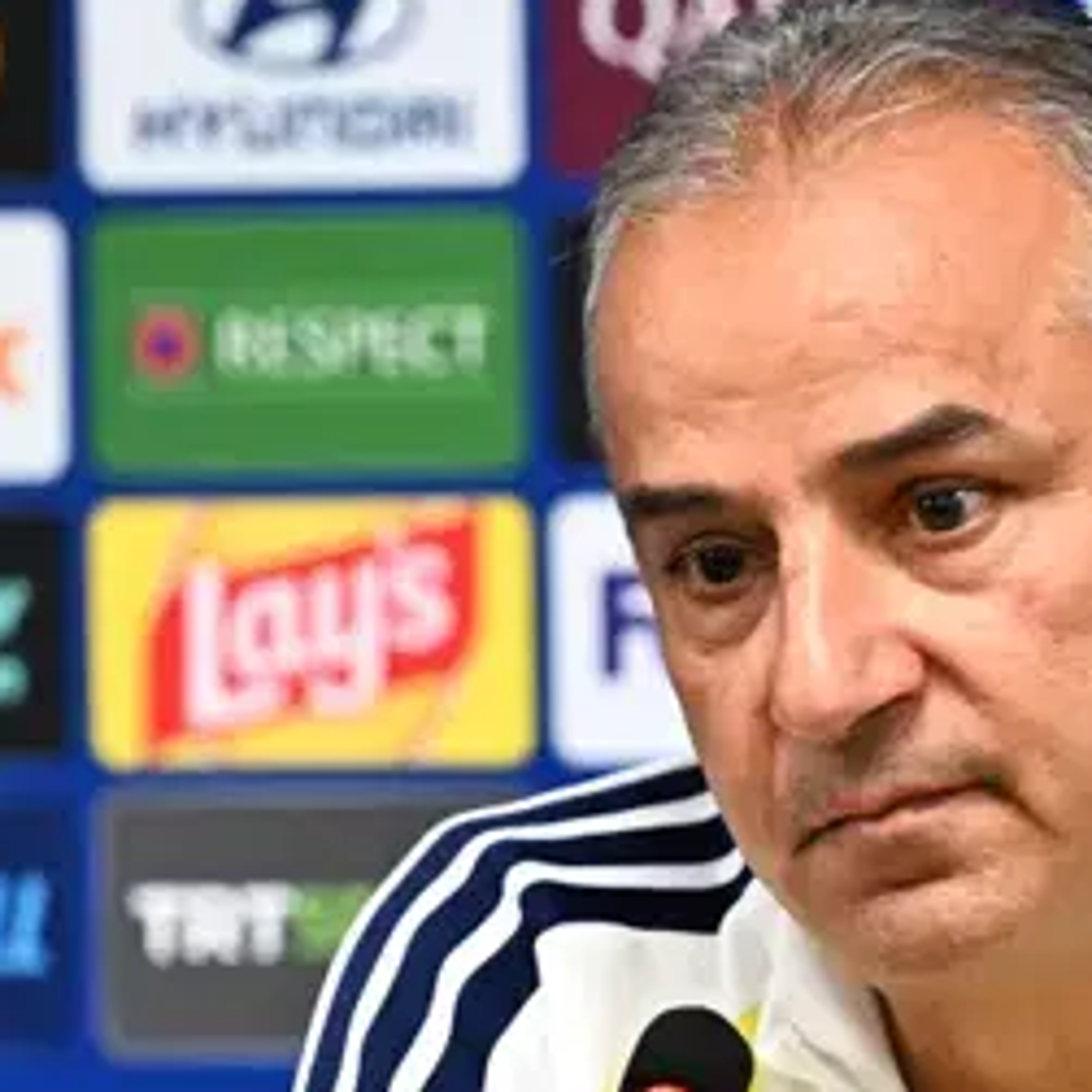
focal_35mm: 758
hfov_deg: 2.3
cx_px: 983
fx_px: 27053
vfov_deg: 2.3
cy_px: 970
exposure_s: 1/400
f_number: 2.8
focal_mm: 170
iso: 2000
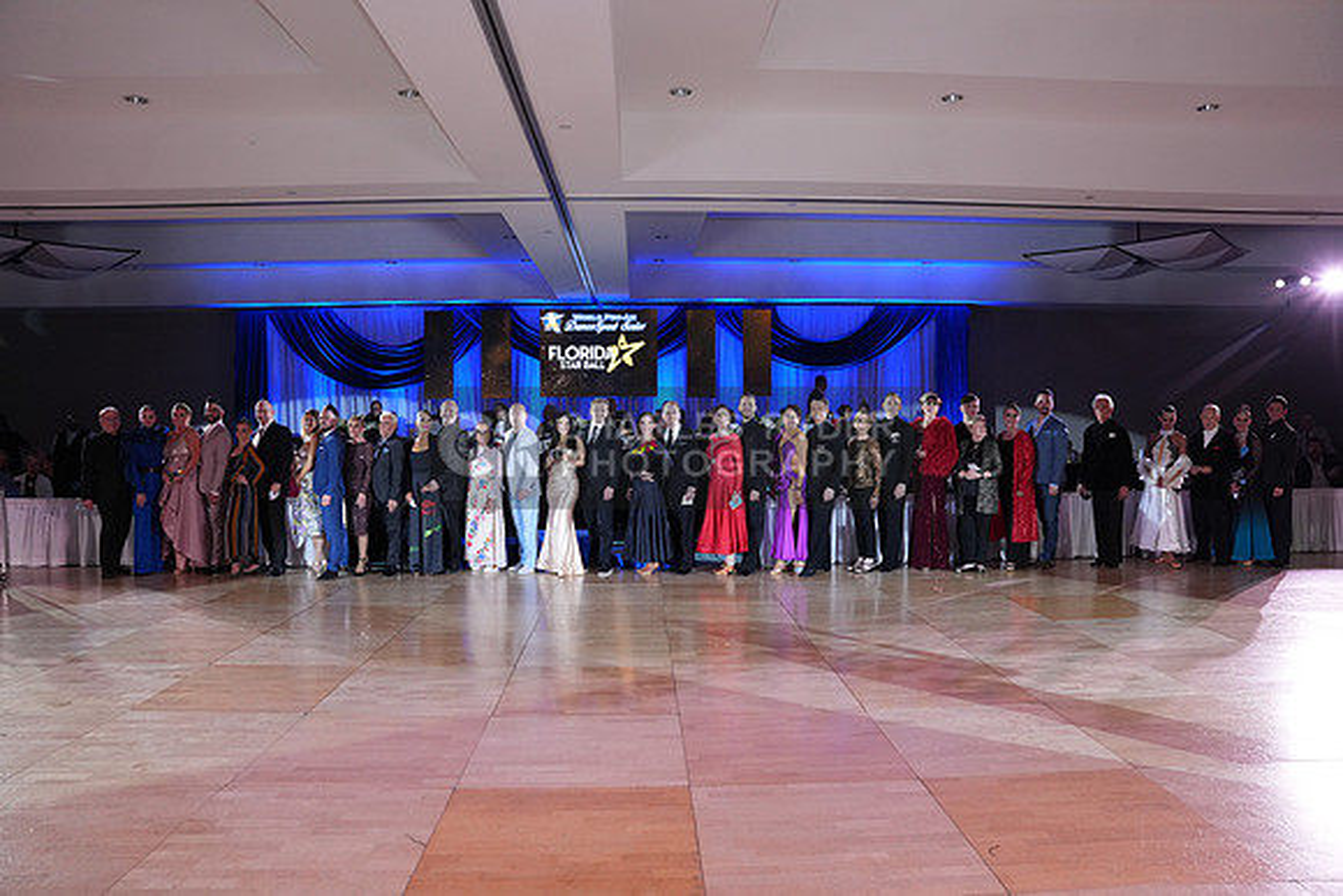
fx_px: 896
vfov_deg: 53.2
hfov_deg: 73.7
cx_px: 672
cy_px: 448
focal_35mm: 24
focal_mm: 24
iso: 2000
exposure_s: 1/200
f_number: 5
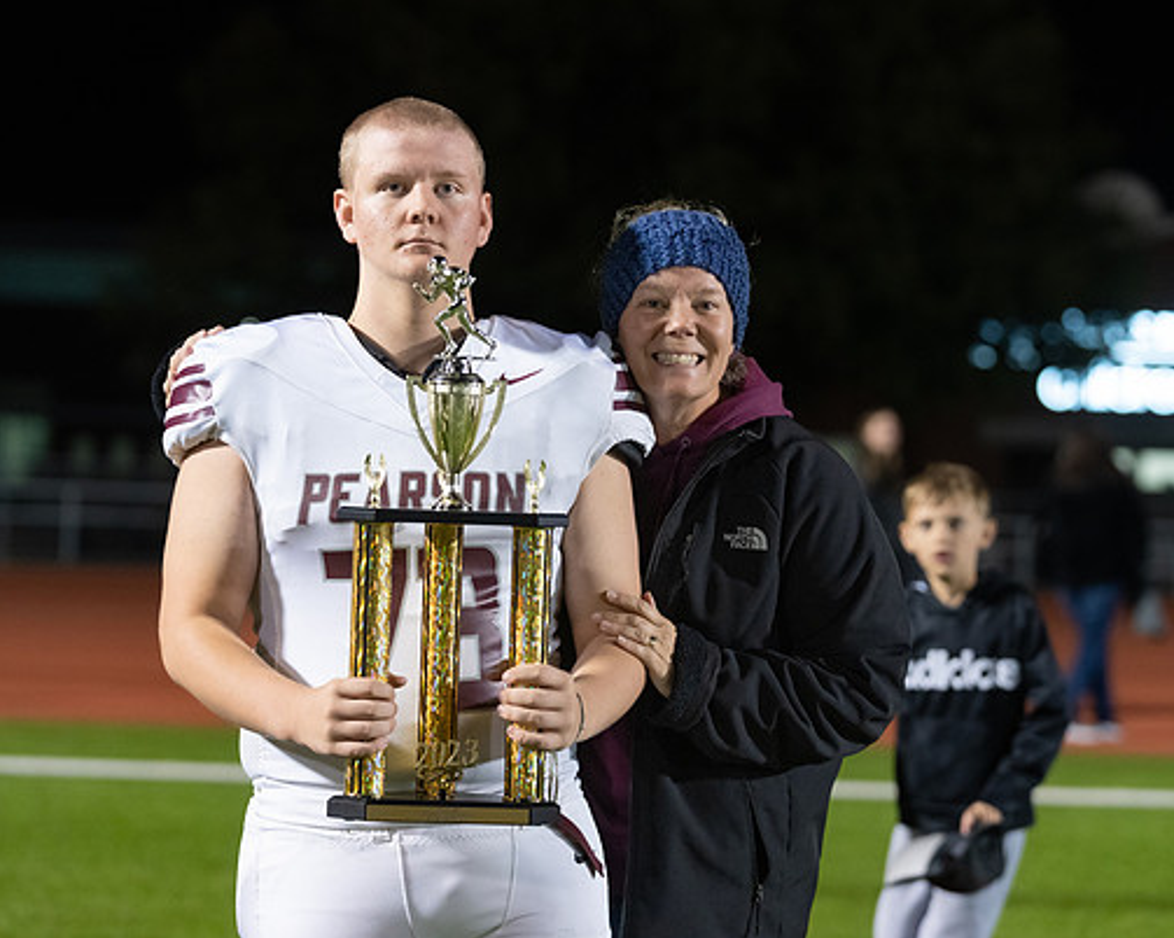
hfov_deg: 14.9
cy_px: 452
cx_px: 638
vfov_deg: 12.0
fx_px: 4480
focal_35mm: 129
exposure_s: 1/320
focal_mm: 110
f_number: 3.5
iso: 4000
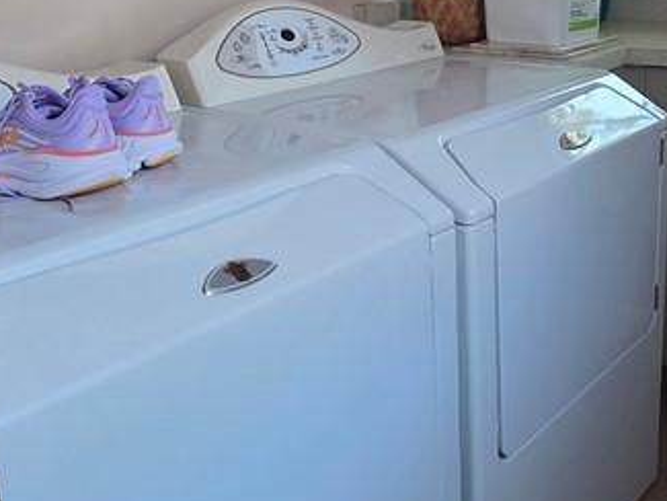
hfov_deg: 44.7
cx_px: 470
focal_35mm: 41
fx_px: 790
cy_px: 168
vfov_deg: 34.8
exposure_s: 1/60
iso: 250
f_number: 1.9
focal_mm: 2.2
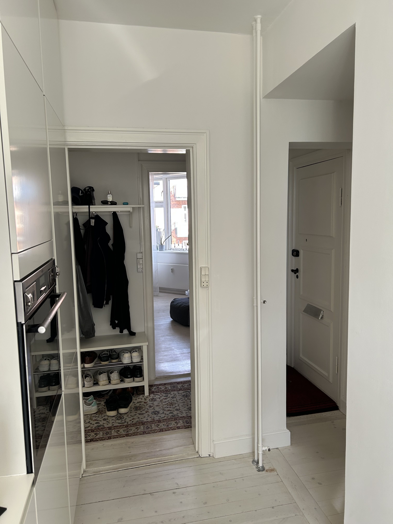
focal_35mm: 26
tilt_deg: -7.3
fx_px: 394
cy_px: 262
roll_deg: +1.3
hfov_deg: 53.1
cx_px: 196
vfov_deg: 67.3
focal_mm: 5.7
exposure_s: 1/121
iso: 80
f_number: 1.5
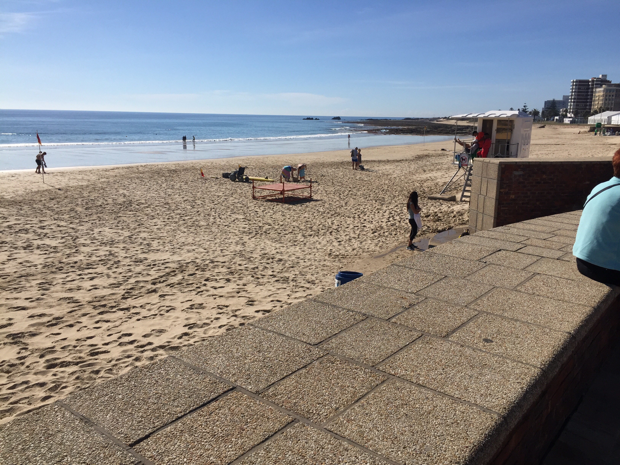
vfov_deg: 48.2
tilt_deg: -12.2
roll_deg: -0.9
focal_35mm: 29
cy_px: 232
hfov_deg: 61.7
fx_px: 519
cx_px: 310
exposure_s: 1/4405
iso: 32
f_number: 2.2
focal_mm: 4.15
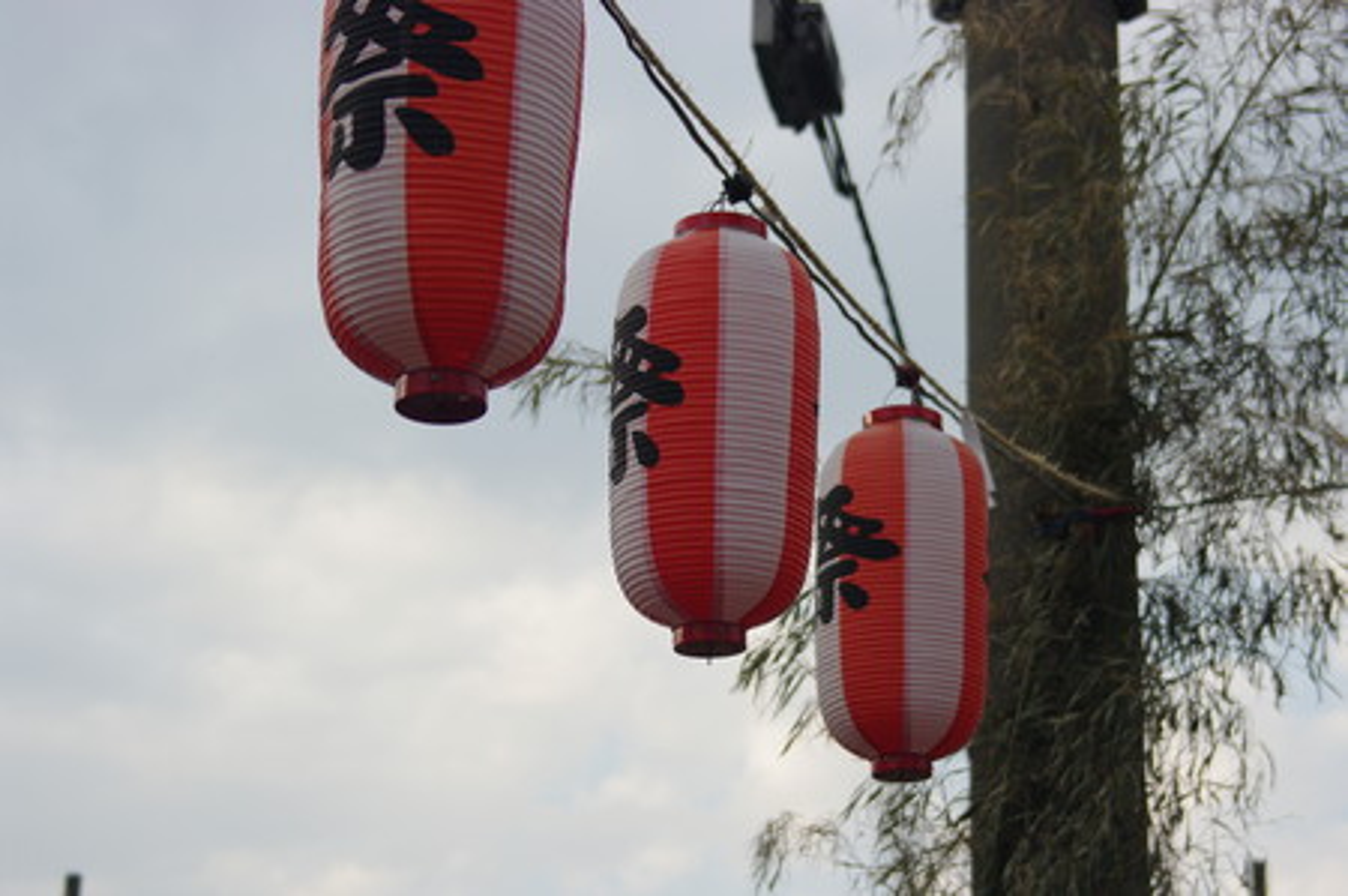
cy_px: 448
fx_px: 3927
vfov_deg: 13.0
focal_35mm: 105
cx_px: 674
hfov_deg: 19.5
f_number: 6.3
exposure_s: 1/200
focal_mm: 70
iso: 200
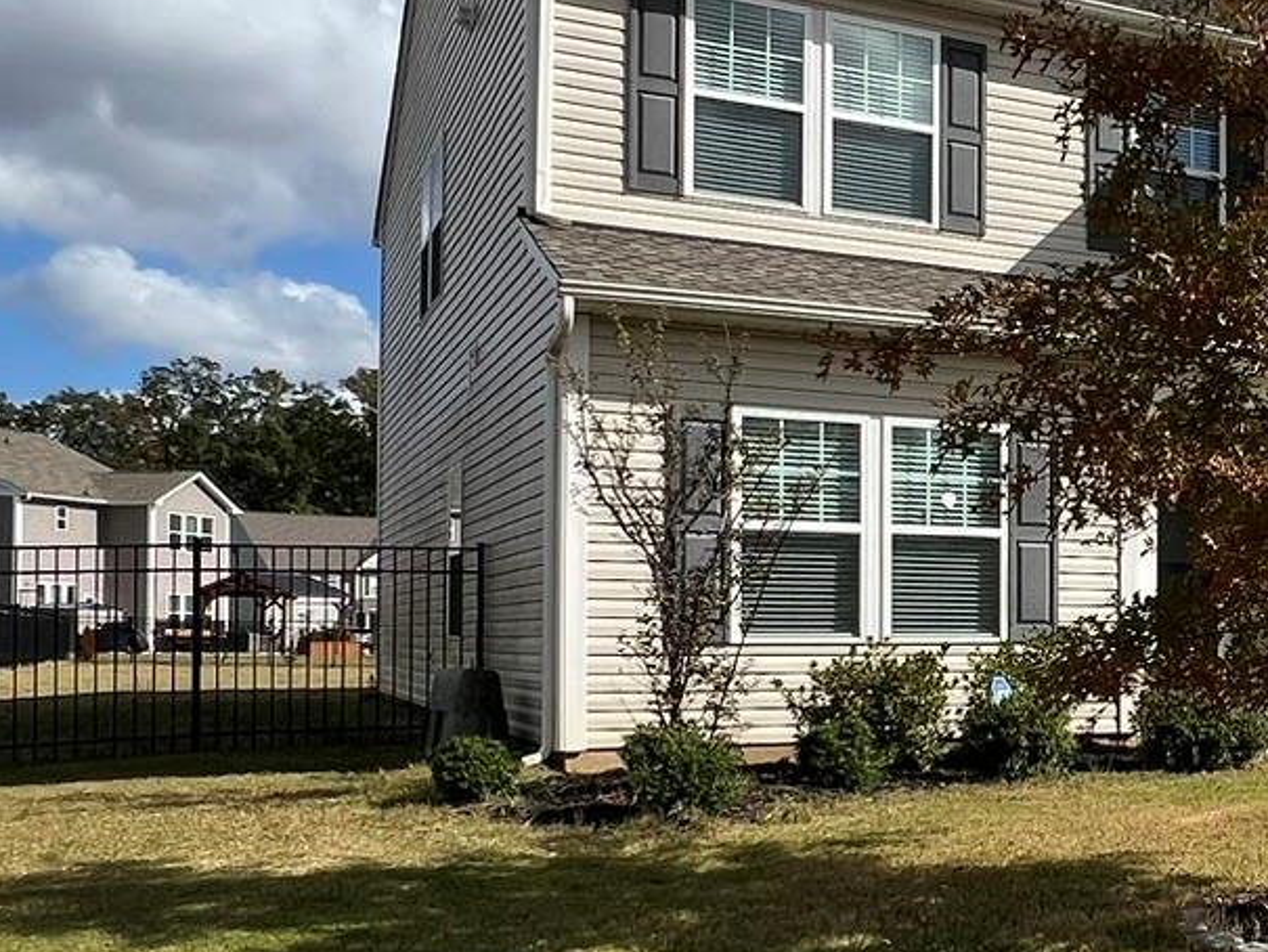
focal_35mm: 44
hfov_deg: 38.2
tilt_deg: -0.1
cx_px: 1270
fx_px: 1612
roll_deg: +0.2
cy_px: 604
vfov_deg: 32.7
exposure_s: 1/1783
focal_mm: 1.57
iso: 32
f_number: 1.8
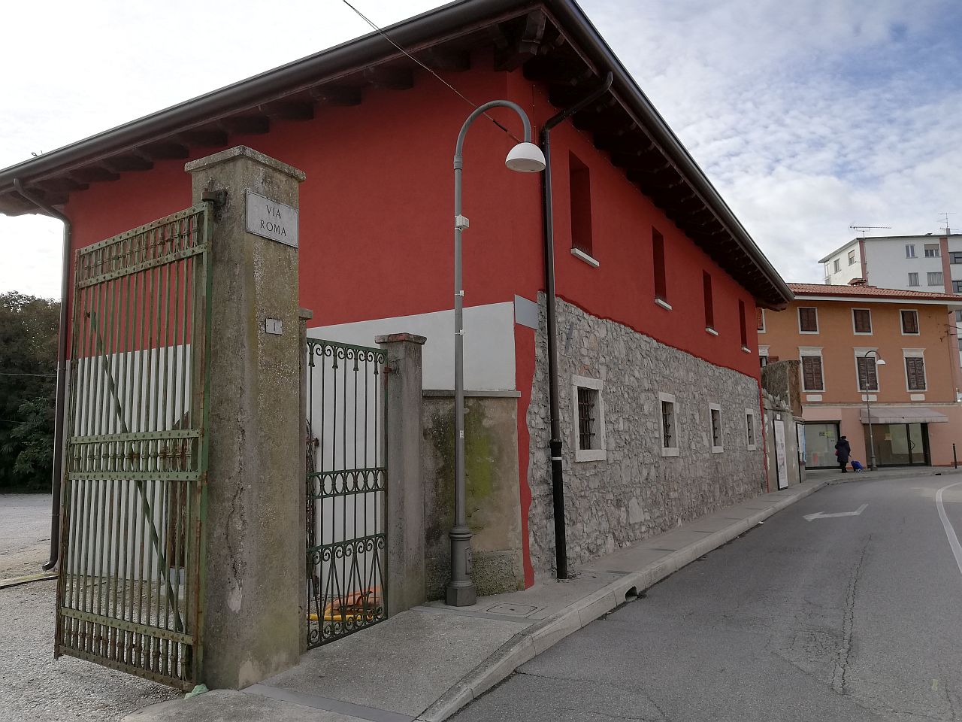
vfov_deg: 53.1
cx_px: 481
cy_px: 361
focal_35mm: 26
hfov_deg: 67.3
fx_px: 723
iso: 50
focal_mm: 3.81
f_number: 2.2
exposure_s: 1/1214
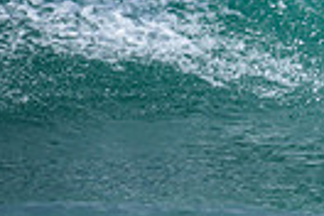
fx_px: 31705
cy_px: -112
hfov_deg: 0.6
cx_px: 621
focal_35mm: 3523
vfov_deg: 0.4
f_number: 6.3
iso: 220
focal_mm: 800
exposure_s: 1/2000
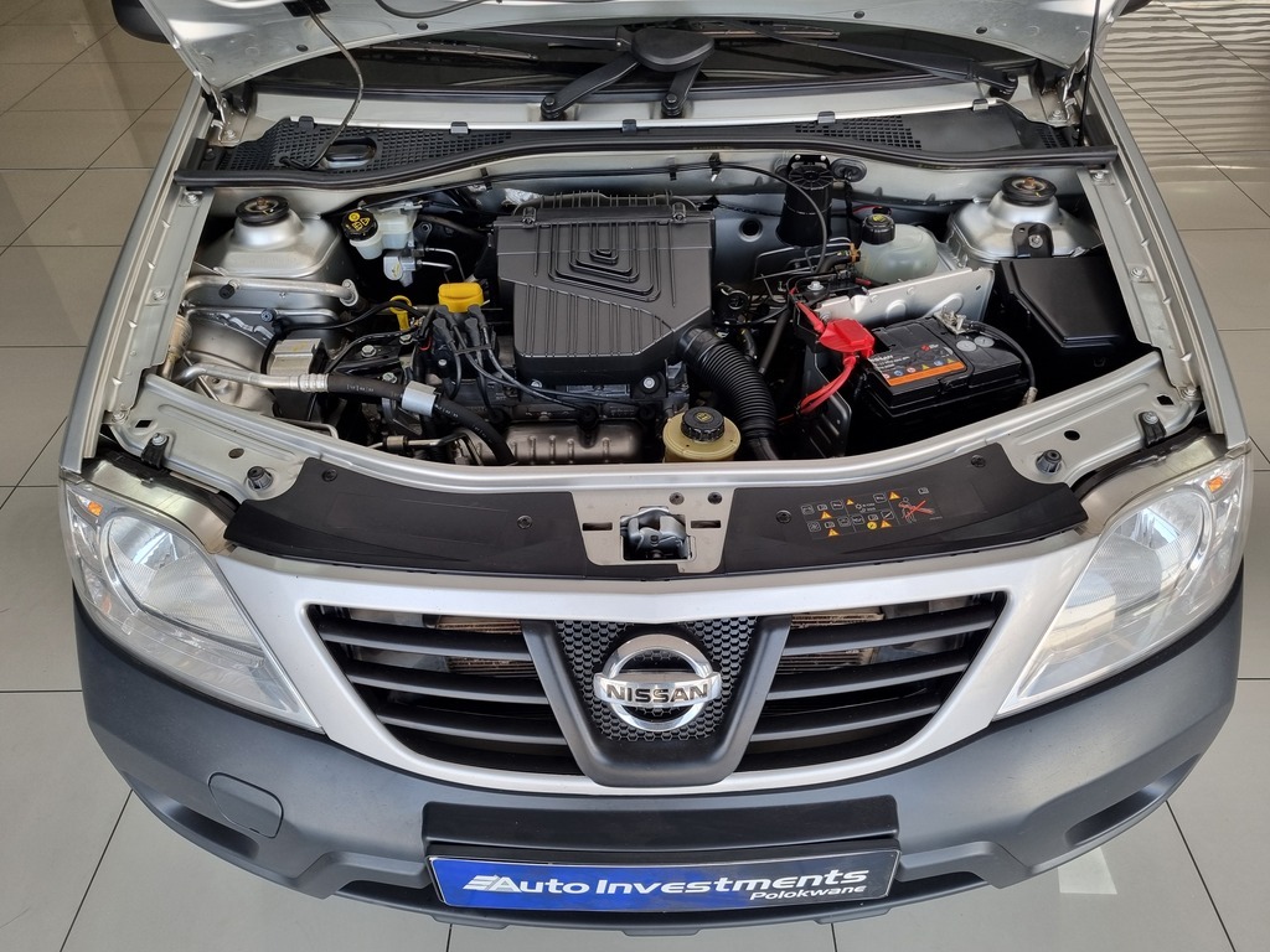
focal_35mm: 26
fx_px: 954
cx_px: 635
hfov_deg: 67.3
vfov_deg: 53.1
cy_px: 476
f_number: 1.8
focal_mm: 5.4
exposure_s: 1/100
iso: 50
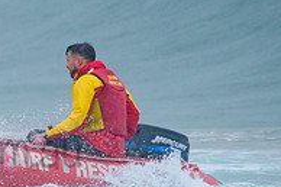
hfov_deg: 1.1
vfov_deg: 0.7
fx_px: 14311
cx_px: -69
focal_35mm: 1835
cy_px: 75
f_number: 5.6
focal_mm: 500
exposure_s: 1/1000
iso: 1250
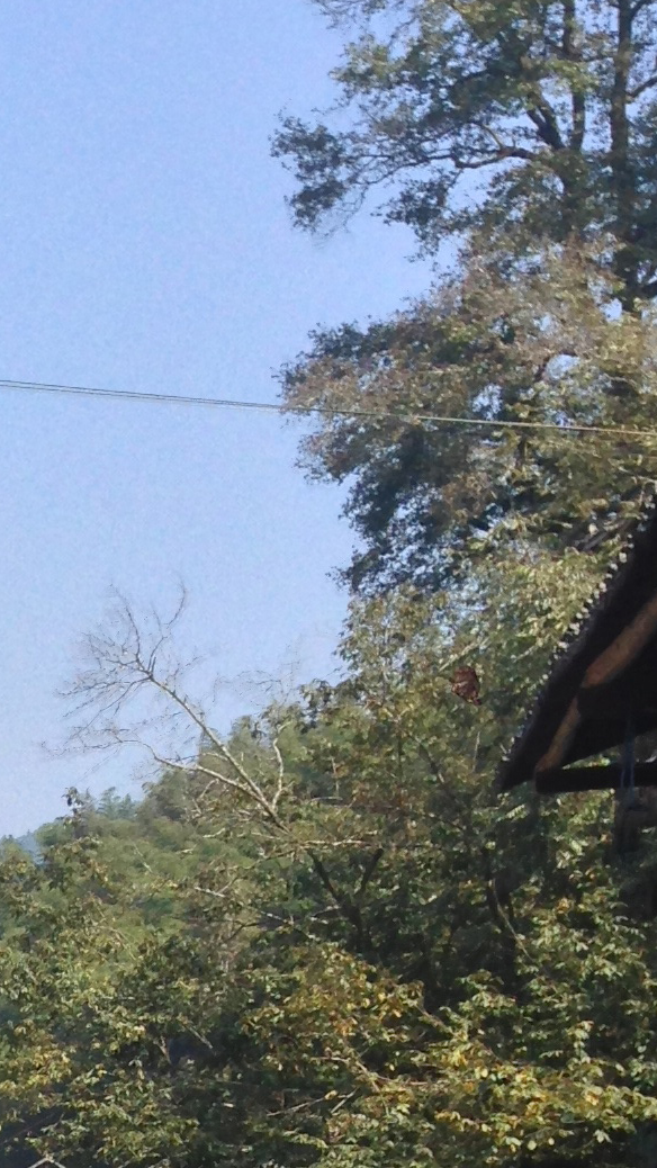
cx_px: -688
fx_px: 3499
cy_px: 1294
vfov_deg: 18.2
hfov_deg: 9.9
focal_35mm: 113
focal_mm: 4.12
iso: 50
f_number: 2.4
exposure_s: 1/874
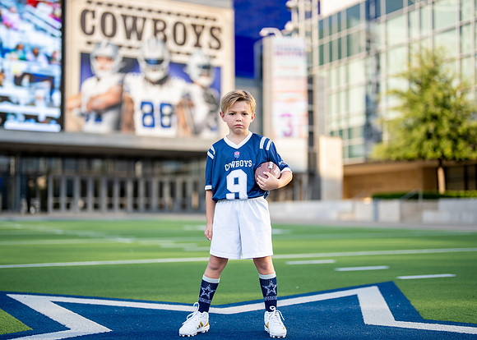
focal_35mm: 54
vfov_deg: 26.0
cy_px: 170
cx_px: 238
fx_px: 738
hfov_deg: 35.8
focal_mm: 50
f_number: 1.2
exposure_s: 1/2000
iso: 100
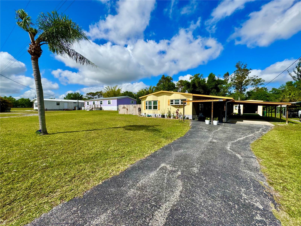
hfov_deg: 102.1
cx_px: 150
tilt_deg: -3.6
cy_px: 113
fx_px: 122
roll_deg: +0.5
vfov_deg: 85.7
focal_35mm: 14
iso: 50
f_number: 2.2
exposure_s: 1/3390
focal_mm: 2.22
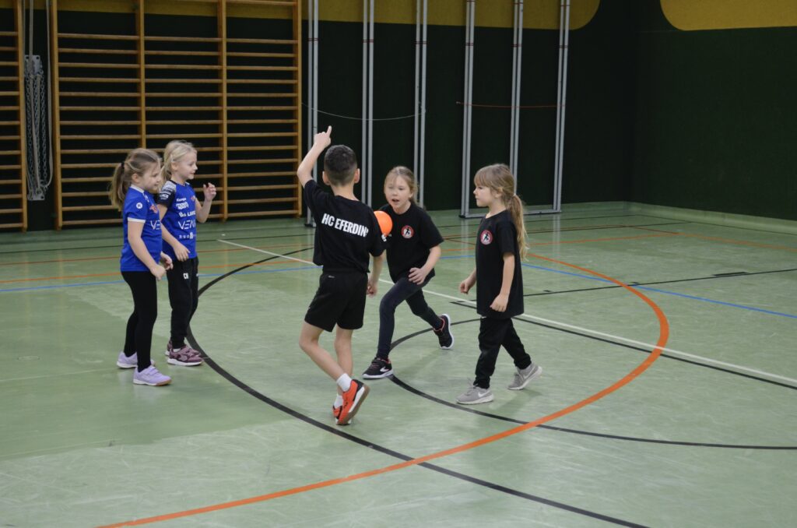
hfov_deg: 36.9
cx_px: 398
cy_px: 264
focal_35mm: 54
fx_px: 1193
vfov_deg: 24.9
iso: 1600
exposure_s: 1/250
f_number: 5
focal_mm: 36
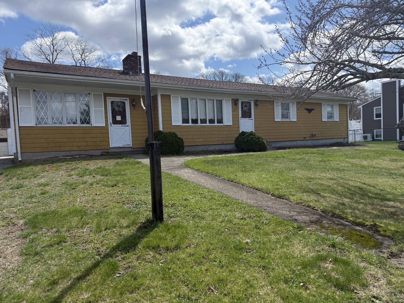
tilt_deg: -2.8
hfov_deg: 71.6
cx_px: 202
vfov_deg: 56.8
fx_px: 280
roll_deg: +3.4
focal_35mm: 24
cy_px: 152
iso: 125
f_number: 1.78
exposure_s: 1/6173
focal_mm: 6.76
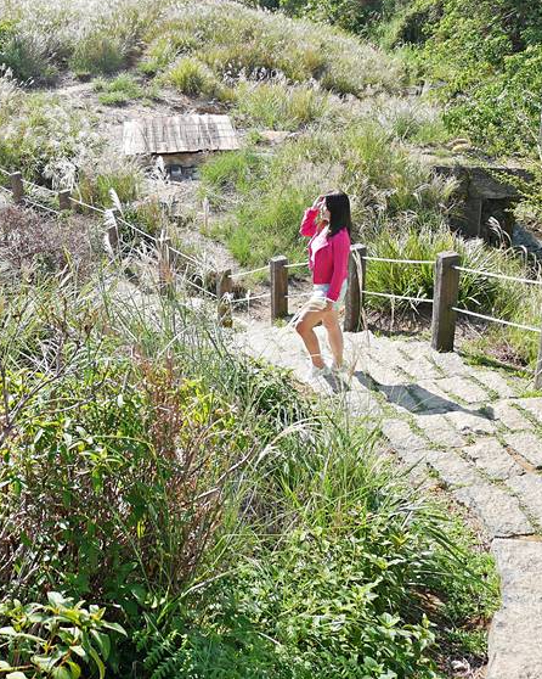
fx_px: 983
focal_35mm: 49
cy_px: 223
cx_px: 123
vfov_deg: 37.6
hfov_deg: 30.2
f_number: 3.5
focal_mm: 14
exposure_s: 1/1000
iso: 200
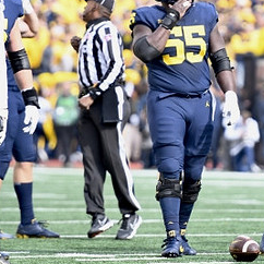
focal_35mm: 610
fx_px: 5263
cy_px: 72
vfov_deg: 2.9
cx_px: 209
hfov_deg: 2.9
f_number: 2.8
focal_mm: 200
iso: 400
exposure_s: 1/1000
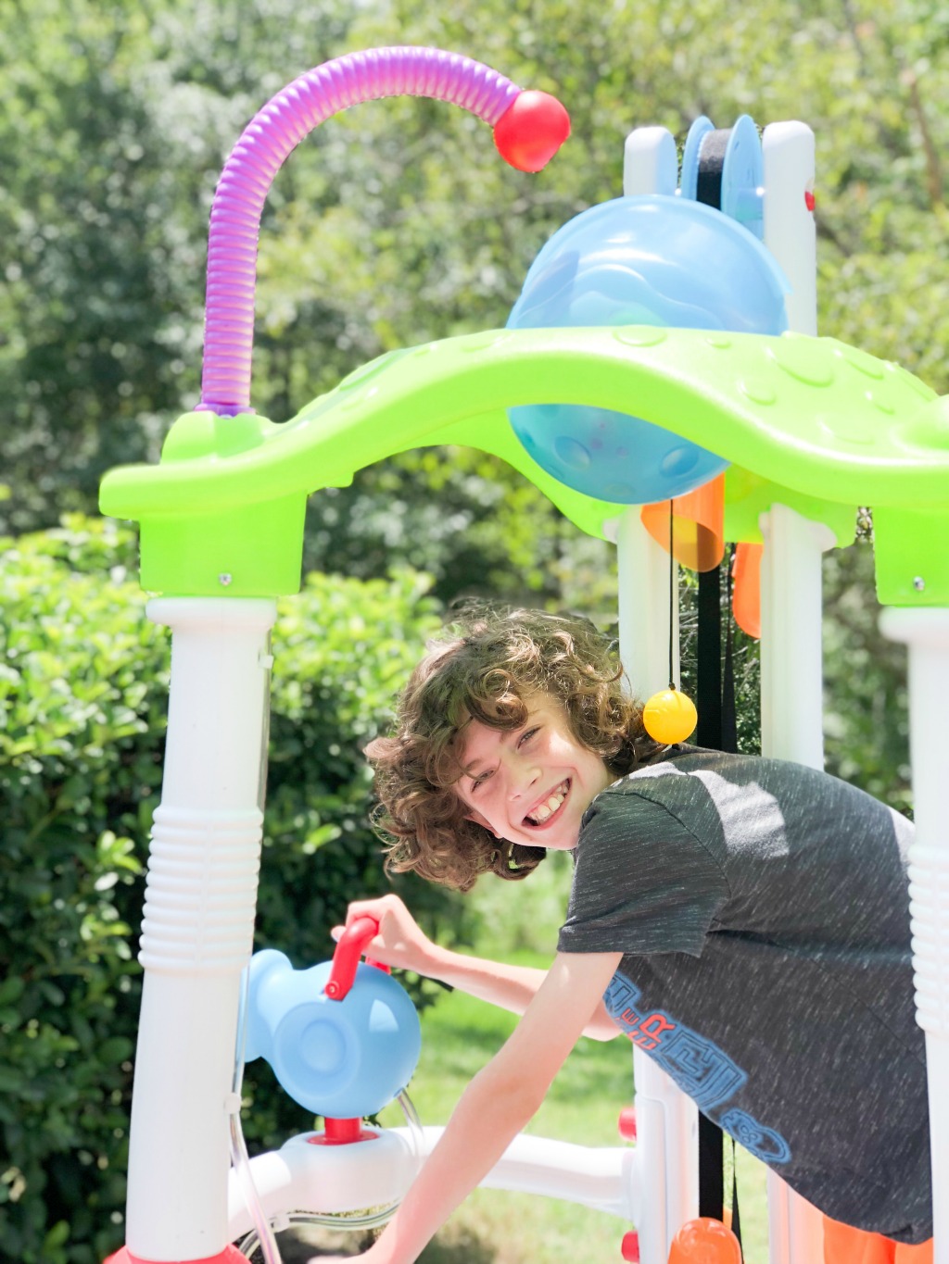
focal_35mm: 57
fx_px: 2083
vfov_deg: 33.8
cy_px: 632
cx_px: 474
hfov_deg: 25.7
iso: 20
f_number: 2.8
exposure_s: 1/250
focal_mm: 6.6
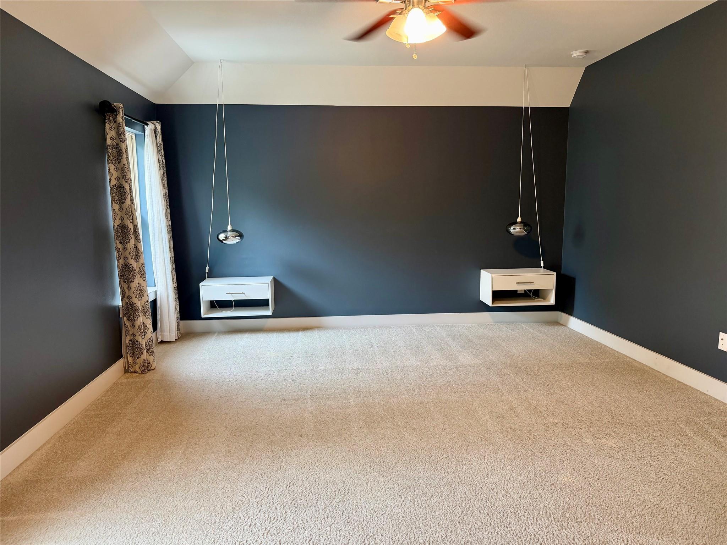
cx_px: 364
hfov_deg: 71.6
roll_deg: +0.4
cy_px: 272
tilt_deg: -7.4
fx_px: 504
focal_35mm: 24
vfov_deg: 56.8
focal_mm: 6.76
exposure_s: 1/60
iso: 160
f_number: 1.78
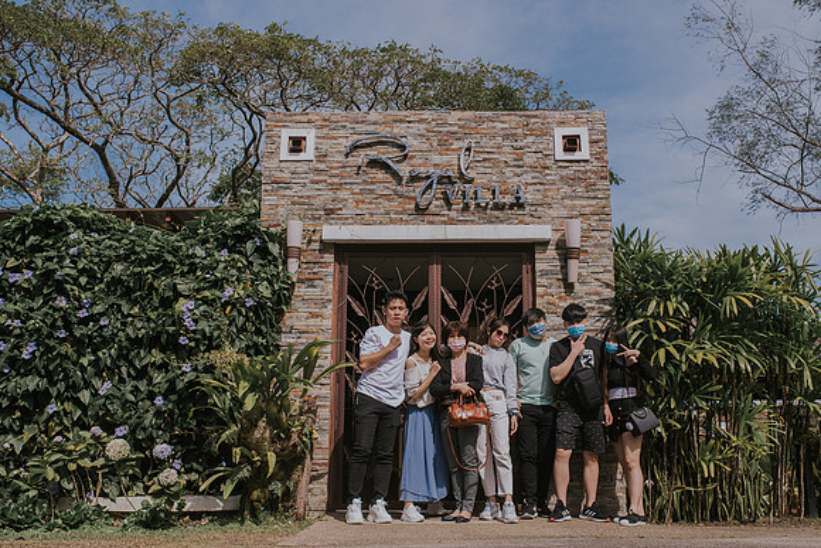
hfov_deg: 50.4
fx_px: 872
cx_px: 432
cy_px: 275
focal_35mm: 38
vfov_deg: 34.9
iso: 400
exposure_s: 1/4000
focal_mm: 35
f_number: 5
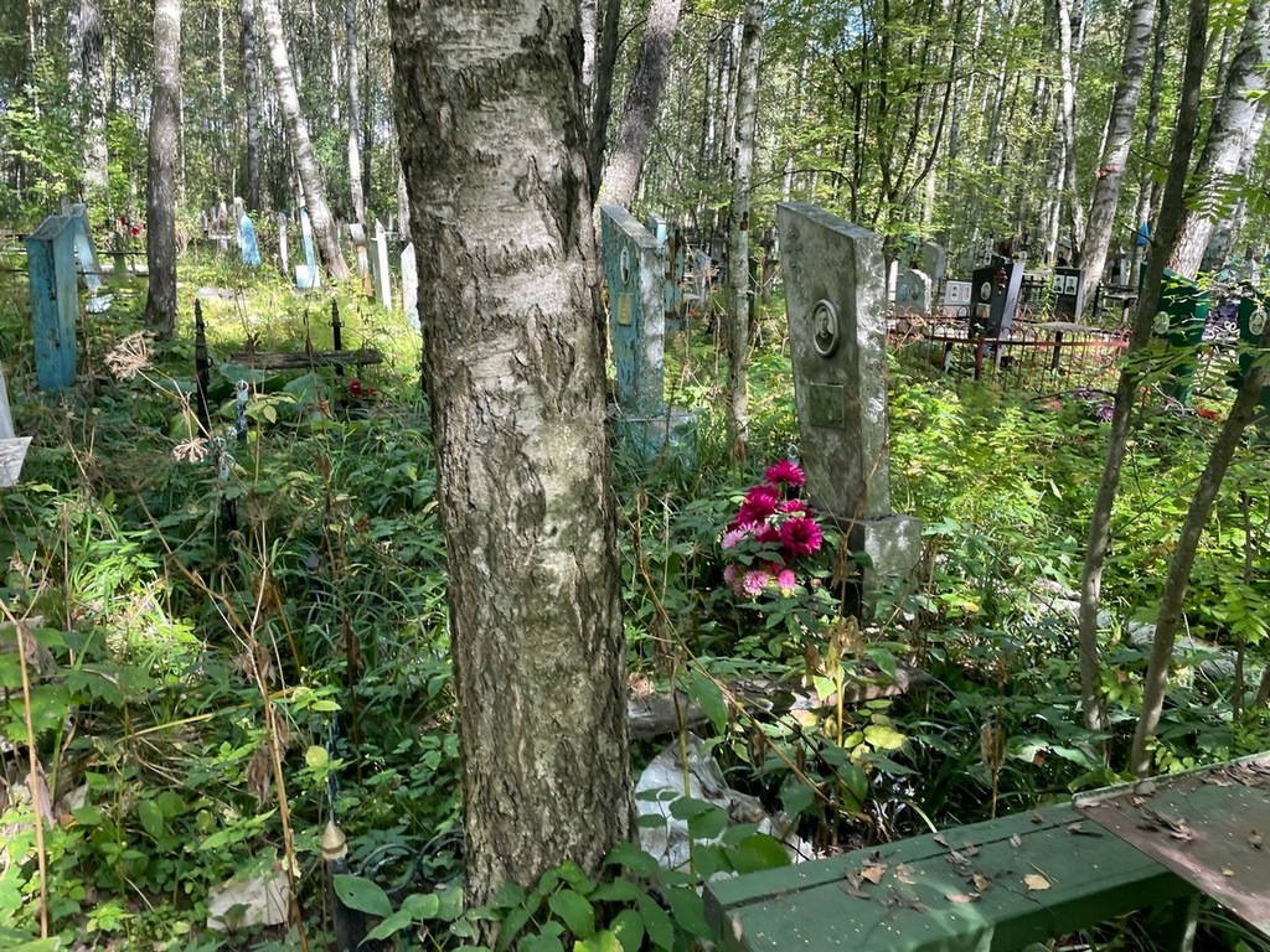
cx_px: 635
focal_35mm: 26
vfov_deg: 53.1
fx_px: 954
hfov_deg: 67.3
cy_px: 476
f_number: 1.6
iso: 40
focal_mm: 4.2
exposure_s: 1/121
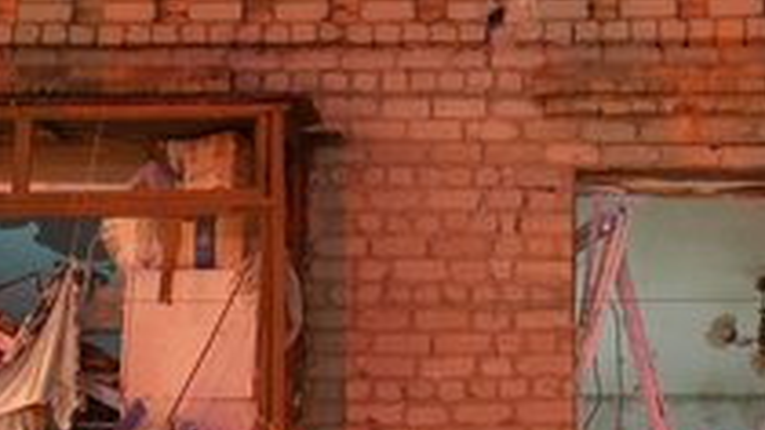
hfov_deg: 17.0
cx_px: 401
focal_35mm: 126
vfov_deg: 9.6
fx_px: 2555
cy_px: 388
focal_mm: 63
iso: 12800
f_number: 2.8
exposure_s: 1/15
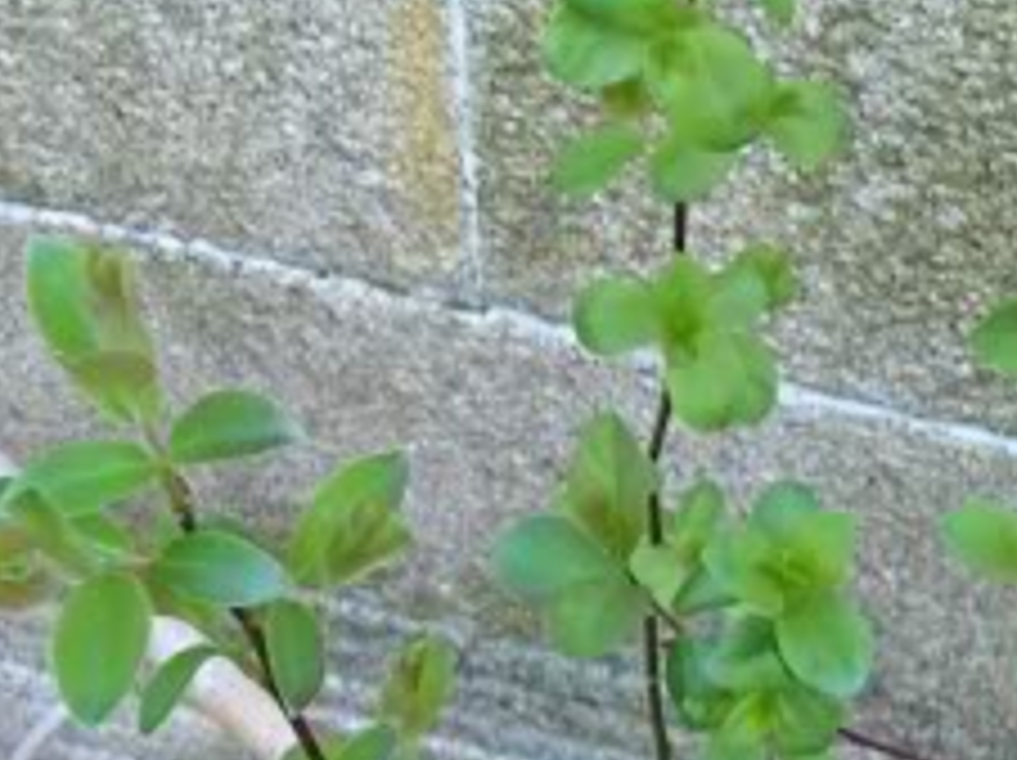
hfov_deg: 17.6
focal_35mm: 111
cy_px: 535
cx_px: 801
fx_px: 3258
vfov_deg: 13.3
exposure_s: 1/15
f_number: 3.2
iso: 200
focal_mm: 6
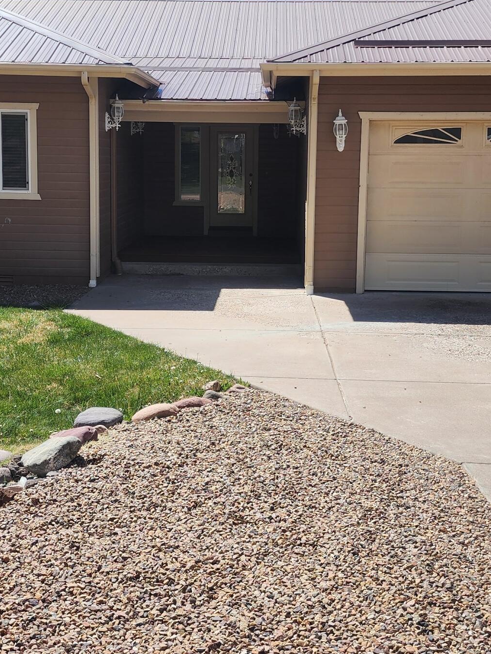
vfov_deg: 37.4
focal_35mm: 51
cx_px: 227
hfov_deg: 28.6
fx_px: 964
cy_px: 287
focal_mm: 6.4
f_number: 1.8
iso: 12
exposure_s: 1/989
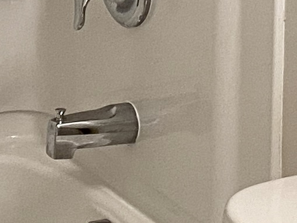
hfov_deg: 9.6
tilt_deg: -9.8
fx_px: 1768
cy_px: -170
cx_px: 243
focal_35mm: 206
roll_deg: -0.9
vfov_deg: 7.0
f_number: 1.8
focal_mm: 4.25
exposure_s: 1/60
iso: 100
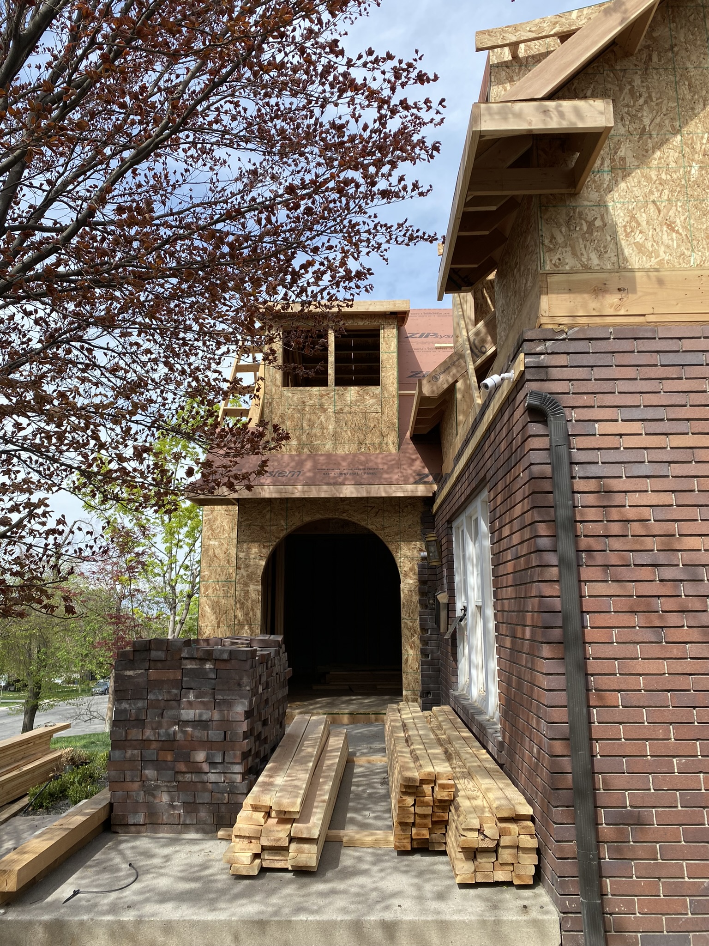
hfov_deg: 53.1
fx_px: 710
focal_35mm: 26
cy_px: 473
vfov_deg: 67.3
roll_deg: -0.1
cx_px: 354
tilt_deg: +12.1
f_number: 1.8
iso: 32
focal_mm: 4.25
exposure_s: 1/1565
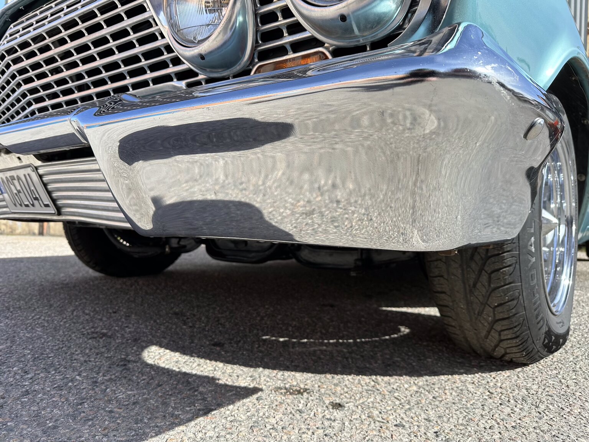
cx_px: 294
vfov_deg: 56.8
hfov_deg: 71.6
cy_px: 221
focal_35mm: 24
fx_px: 408
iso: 80
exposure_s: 1/2410
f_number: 1.78
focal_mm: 6.86
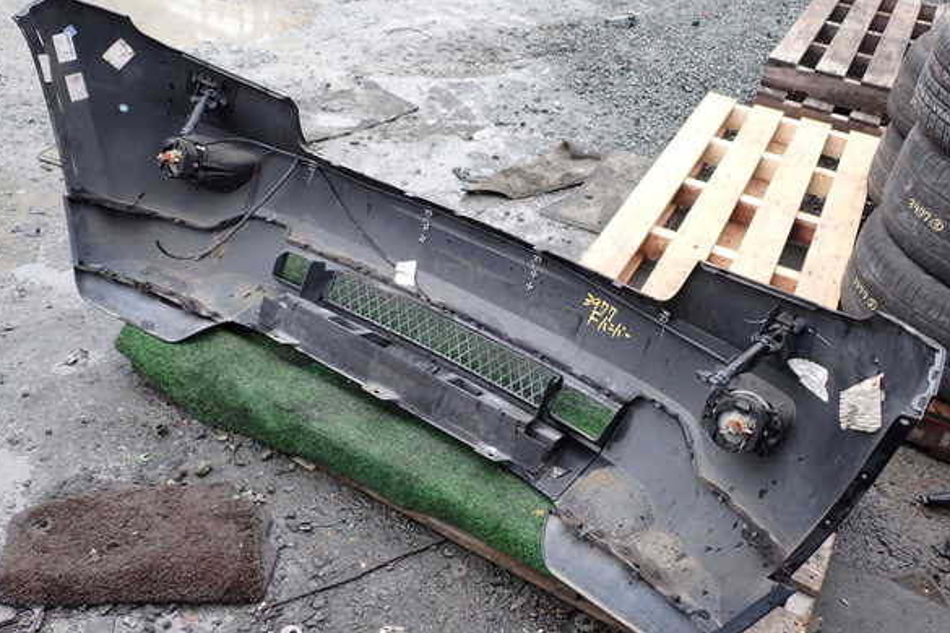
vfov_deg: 41.1
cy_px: 312
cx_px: 477
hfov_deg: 58.7
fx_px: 844
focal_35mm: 32
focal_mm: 5.4
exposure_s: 1/320
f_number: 3.2
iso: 100
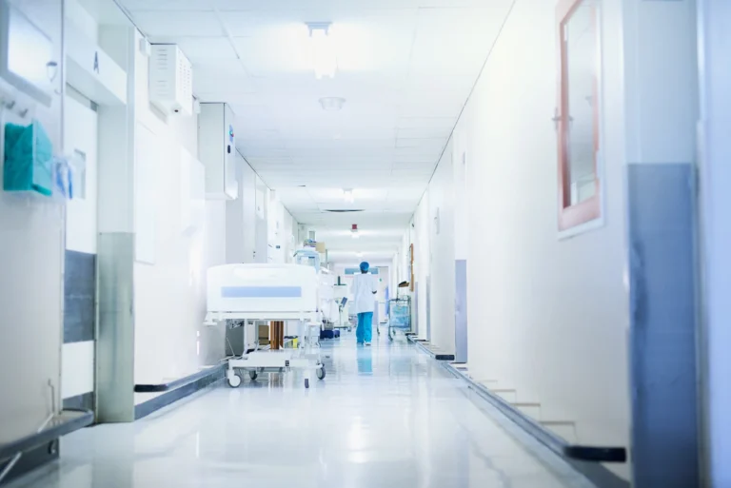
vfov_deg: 27.0
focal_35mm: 50
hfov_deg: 39.6
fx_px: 1016
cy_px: 244
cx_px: 366
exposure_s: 1/160
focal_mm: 50
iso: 500
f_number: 1.8
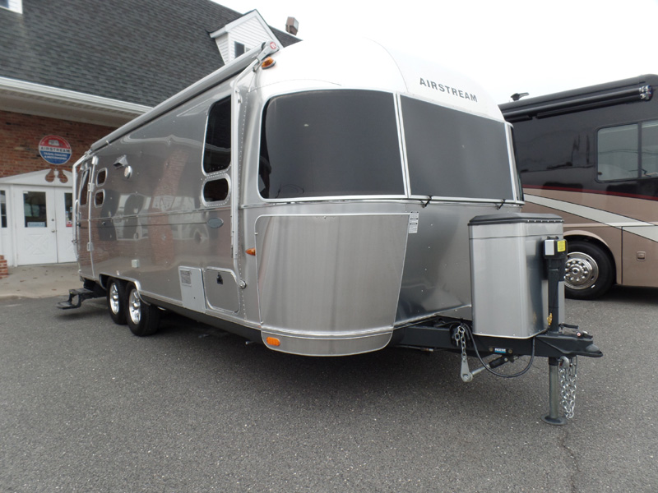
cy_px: 246
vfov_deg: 58.9
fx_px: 437
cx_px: 329
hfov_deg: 73.9
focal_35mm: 23
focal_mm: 4.1
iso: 80
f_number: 3.2
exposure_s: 1/180
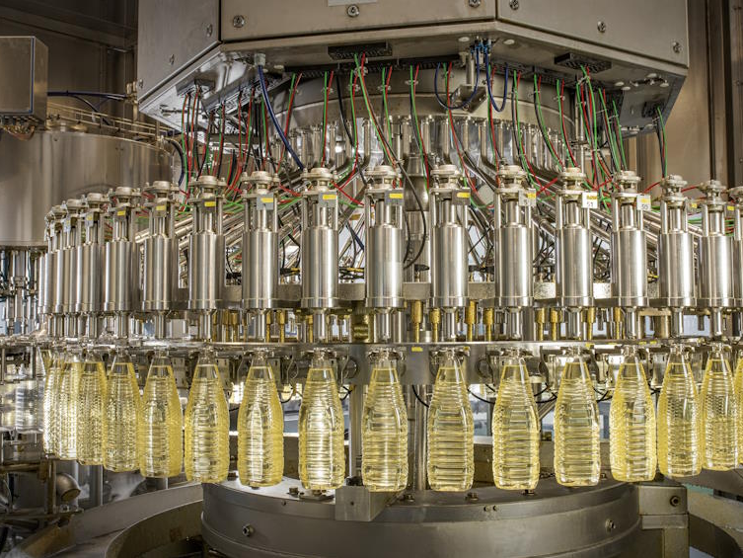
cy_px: 279
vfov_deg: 37.7
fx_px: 816
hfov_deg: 48.9
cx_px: 416
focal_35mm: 38
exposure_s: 1/8
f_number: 11
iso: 800
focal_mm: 35
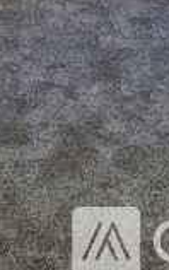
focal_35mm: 103
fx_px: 758
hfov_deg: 12.2
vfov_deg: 15.4
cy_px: -295
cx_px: -79
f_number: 1.8
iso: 200
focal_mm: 5.4
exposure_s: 1/120
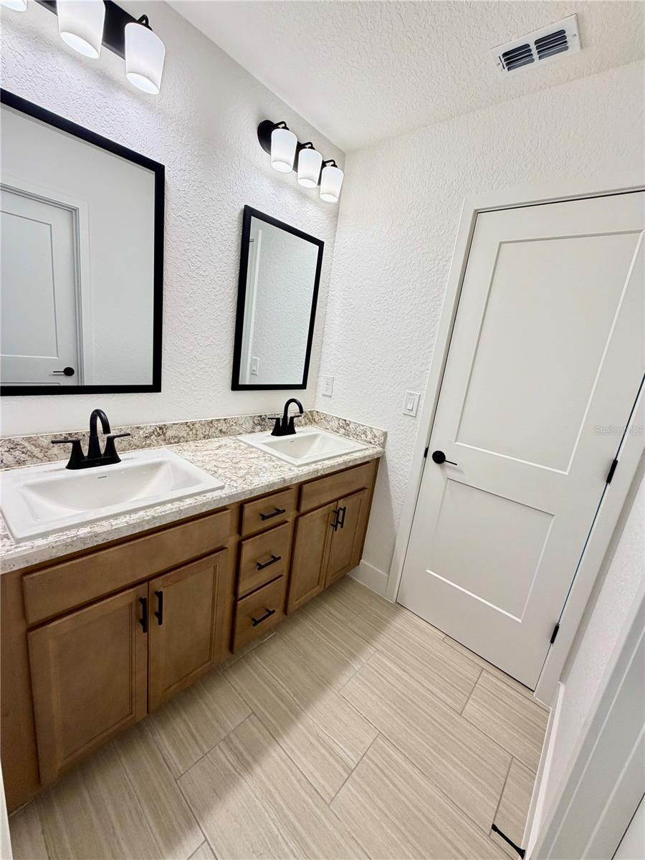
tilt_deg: -13.3
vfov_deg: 102.1
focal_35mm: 14
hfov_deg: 85.7
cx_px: 322
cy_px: 430
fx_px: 348
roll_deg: -7.6
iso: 200
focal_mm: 2.22
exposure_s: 1/120
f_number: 2.2
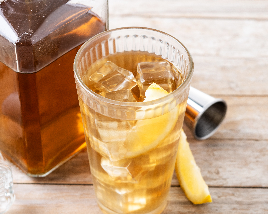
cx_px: 164
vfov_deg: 13.4
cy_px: 117
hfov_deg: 16.7
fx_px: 912
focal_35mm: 115
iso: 100
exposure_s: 1/200
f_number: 6.3
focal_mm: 60
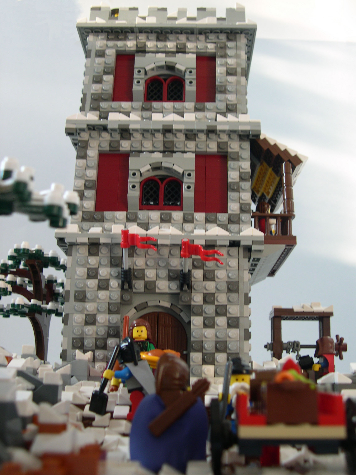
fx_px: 521
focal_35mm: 38
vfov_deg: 49.0
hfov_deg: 37.7
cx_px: 178
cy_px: 238
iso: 100
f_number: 2.8
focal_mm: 8
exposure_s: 1/10.1
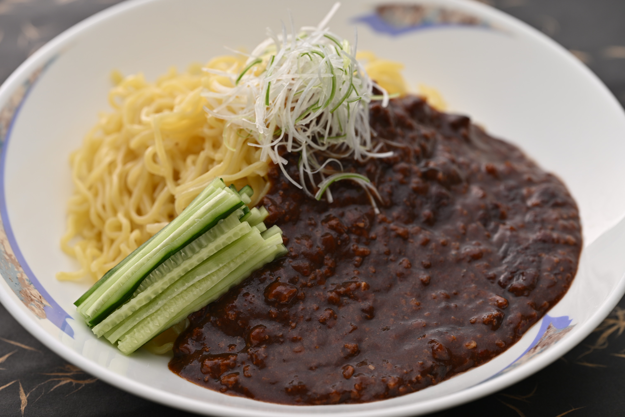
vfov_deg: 13.0
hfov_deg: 19.5
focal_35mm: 105
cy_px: 208
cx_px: 312
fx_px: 1823
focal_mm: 105
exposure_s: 1/160
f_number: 5.6
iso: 100
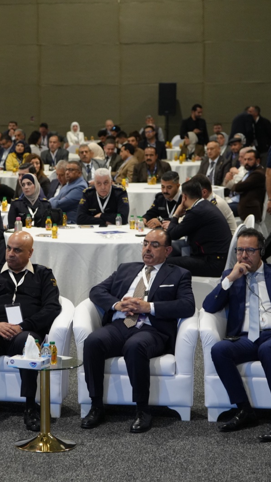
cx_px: -81
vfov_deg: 19.3
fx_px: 1419
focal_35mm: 111
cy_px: 240
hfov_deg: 10.7
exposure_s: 1/160
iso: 2500
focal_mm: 70
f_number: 4
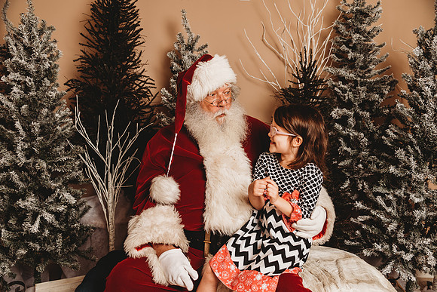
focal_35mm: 32
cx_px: 218
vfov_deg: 41.1
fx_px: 389
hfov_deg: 58.7
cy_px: 146
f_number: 4
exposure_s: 1/160
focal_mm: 32
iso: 100
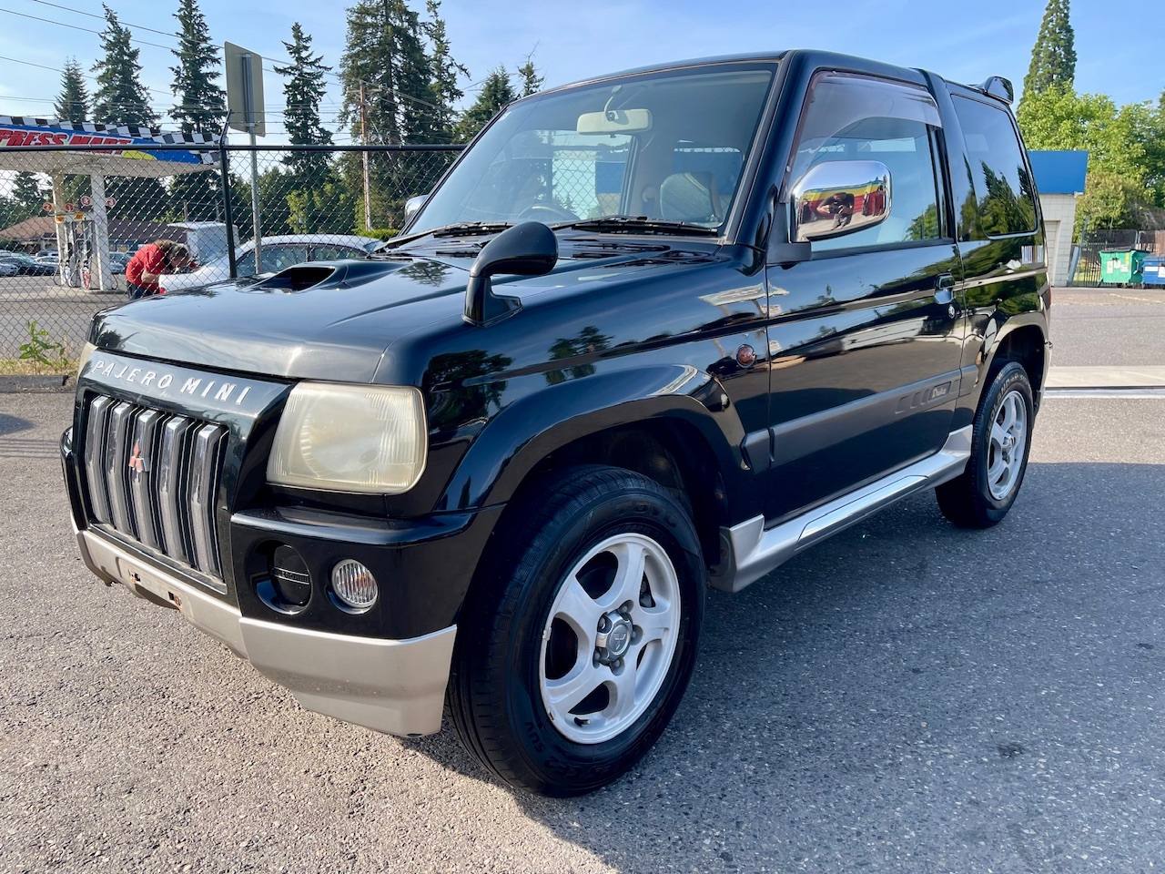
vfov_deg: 54.9
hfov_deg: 69.4
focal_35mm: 25
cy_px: 437
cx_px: 582
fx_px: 841
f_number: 1.6
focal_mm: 5.1
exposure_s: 1/608
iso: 32
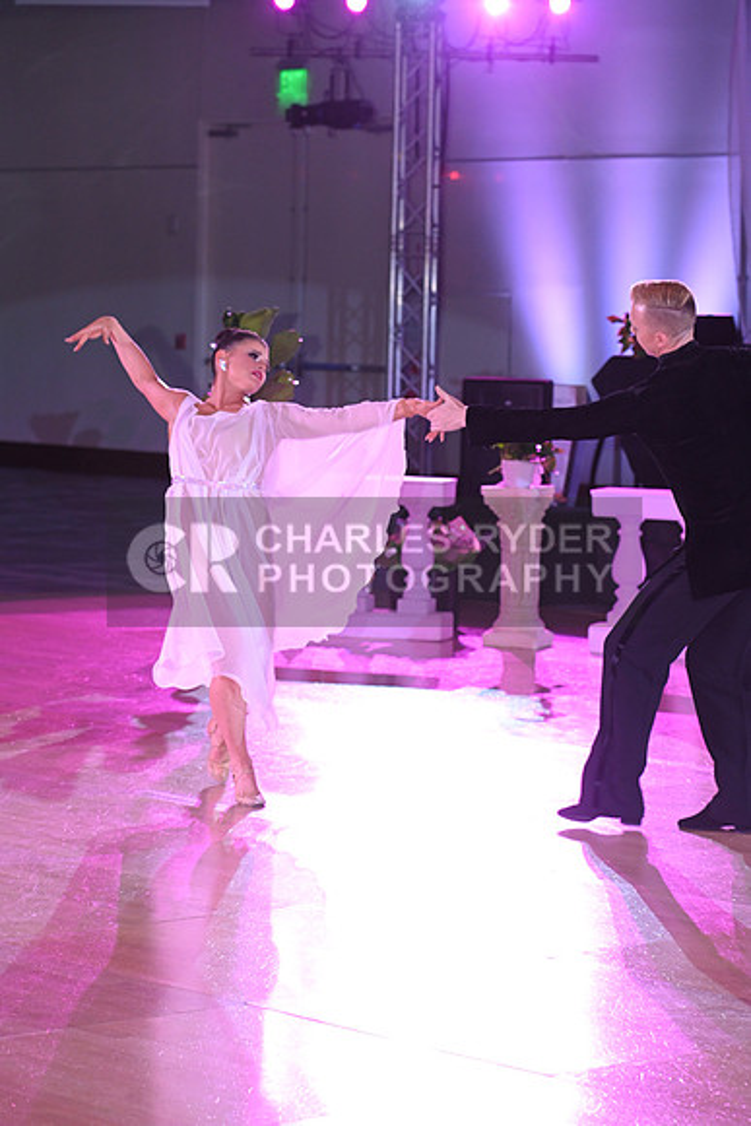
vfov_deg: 18.6
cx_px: 376
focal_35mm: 110
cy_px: 563
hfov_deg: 12.5
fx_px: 3440
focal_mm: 110
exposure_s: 1/200
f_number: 5.6
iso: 2000
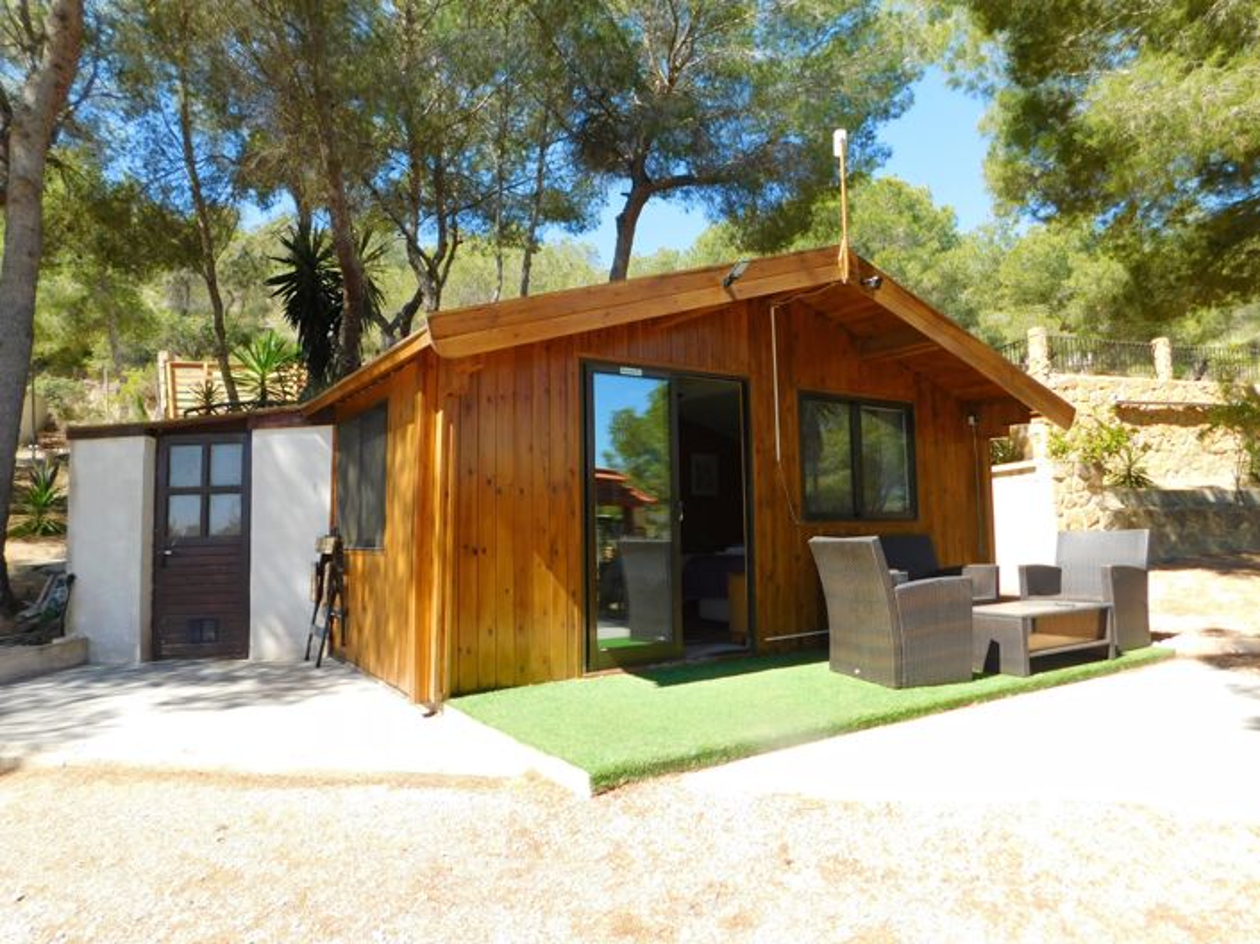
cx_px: 630
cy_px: 472
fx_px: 837
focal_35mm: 23
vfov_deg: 58.8
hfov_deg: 74.0
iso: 125
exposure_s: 1/640
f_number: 3
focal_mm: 4
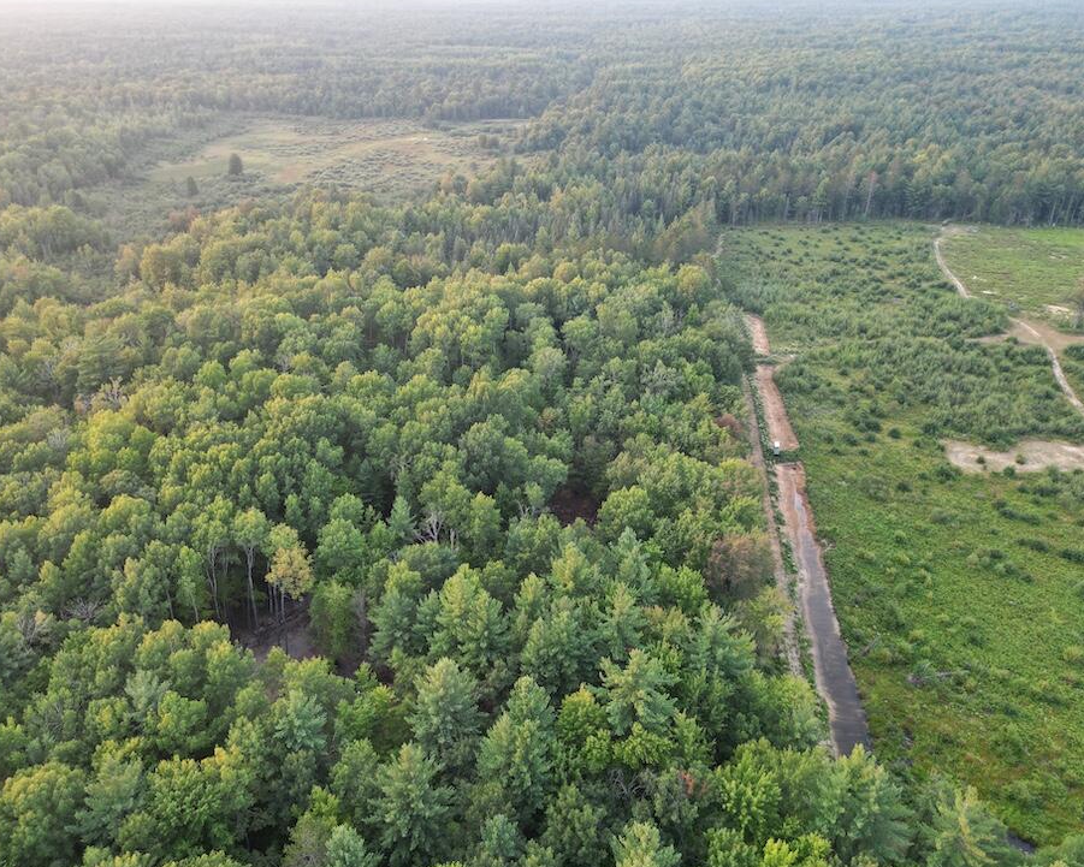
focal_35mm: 26
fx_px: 834
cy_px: 422
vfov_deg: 54.9
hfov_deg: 65.9
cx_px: 494
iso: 140
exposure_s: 1/120
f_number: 1.7
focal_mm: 6.72
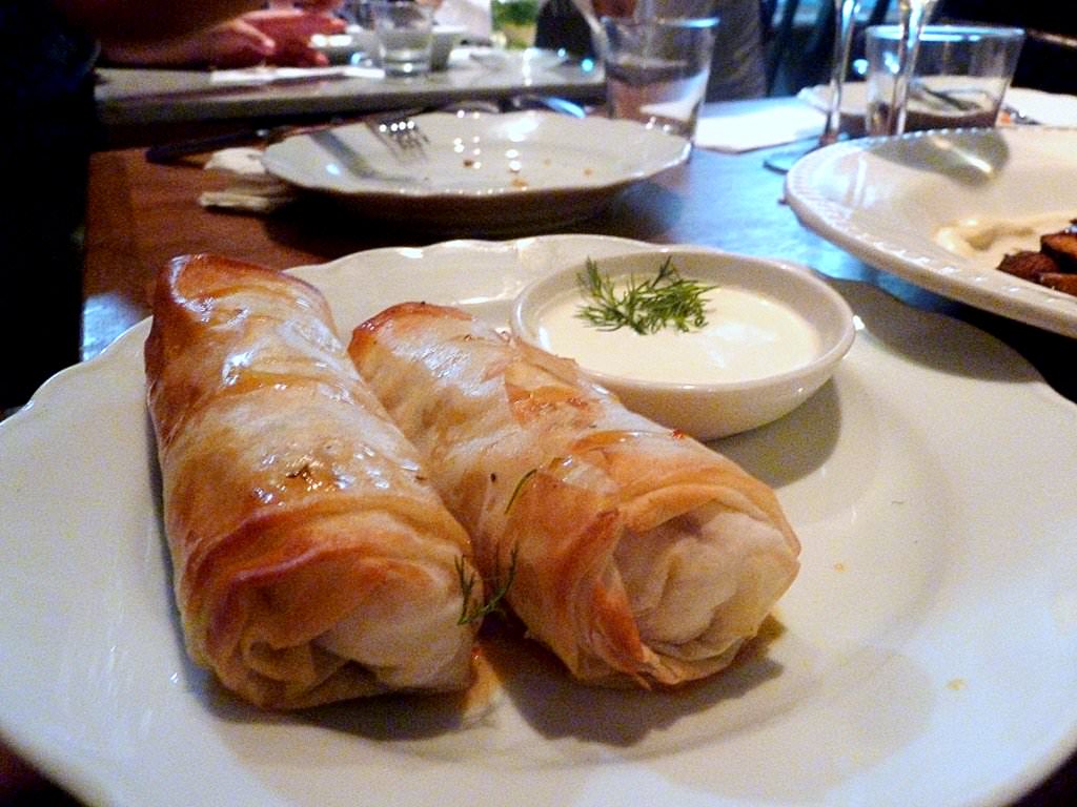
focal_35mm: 25
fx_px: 778
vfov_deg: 54.9
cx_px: 538
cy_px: 404
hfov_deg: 69.4
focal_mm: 4.1
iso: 400
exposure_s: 1/4
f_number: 3.3
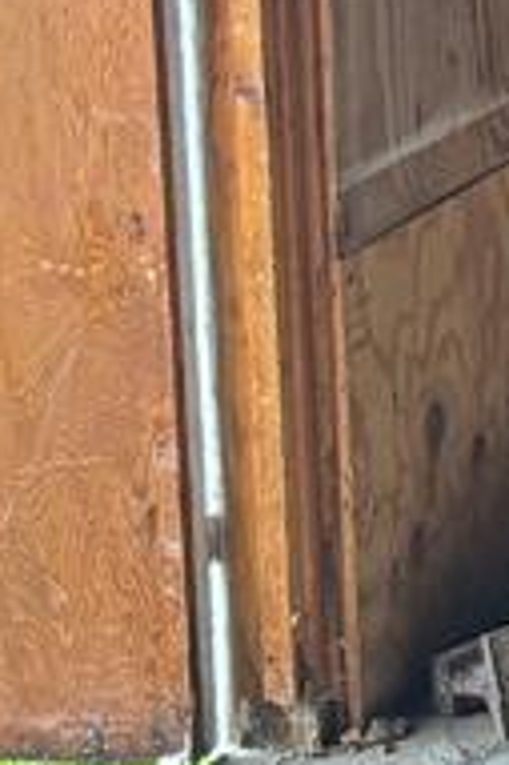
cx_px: 1627
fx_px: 3081
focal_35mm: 145
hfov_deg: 7.9
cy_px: -88
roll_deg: -1.4
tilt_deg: -10.7
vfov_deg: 13.8
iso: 125
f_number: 1.6
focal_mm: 5.96
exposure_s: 1/91
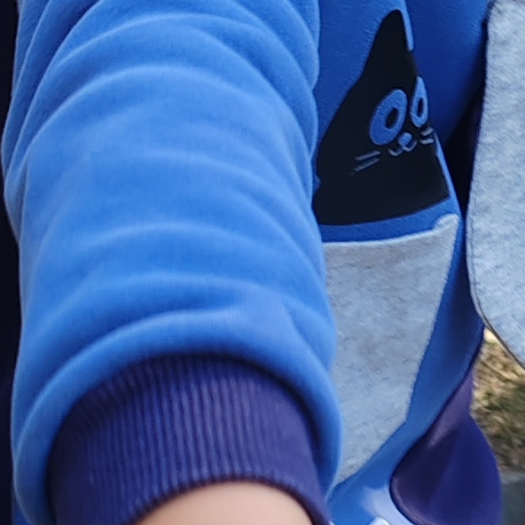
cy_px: 136
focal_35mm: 147
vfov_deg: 11.9
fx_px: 2522
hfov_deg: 11.8
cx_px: 439
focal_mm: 6.14
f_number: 1.8
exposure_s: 1/100
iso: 80
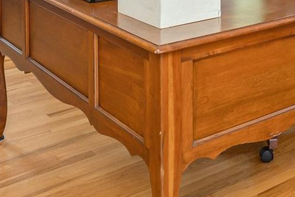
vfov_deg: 16.8
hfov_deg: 26.9
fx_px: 582
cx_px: 296
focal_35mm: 71
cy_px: -127
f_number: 7.1
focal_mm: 17
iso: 320
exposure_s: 1/100
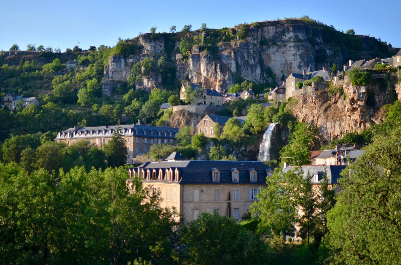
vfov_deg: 25.6
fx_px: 584
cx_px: 200
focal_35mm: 52
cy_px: 132
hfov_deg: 37.9
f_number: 1.8
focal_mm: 35
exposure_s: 1/4000
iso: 140
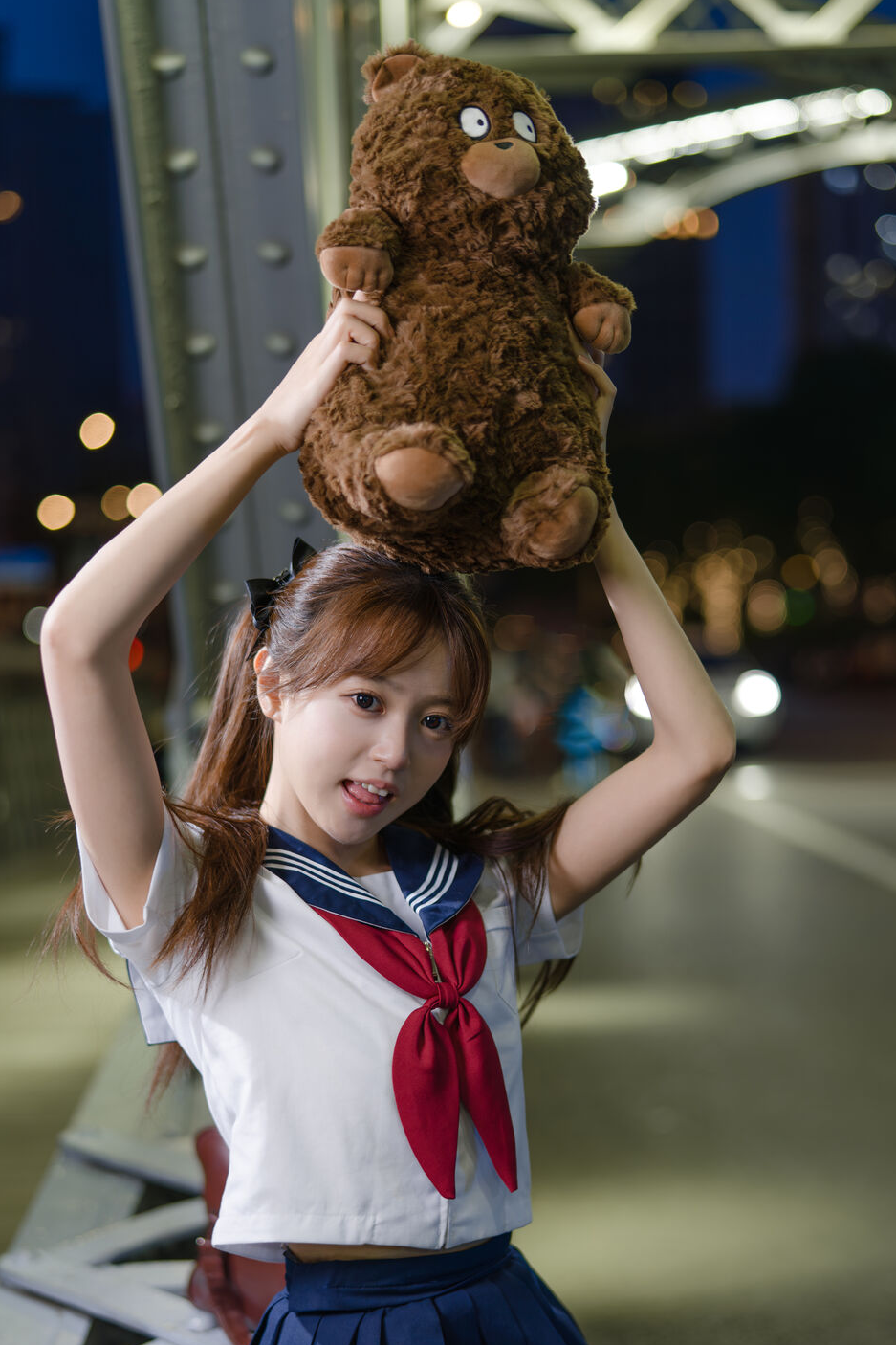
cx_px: 518
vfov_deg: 31.3
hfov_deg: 21.2
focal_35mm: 64
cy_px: 840
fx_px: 2390
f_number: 1.6
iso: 200
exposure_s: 1/125
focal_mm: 50
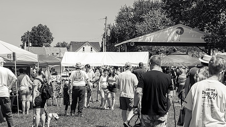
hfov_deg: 23.3
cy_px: 81
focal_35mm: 91
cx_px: 66
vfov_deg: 13.3
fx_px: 545
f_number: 6.3
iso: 125
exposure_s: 1/640
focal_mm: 58
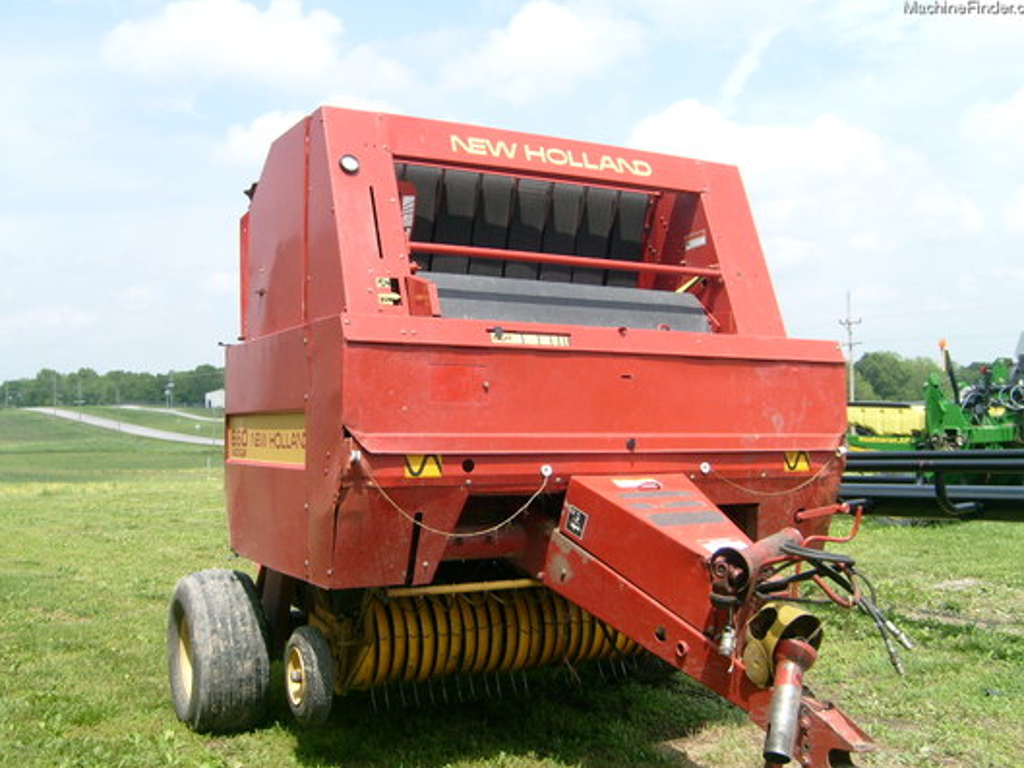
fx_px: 1065
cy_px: 385
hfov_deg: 51.3
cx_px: 521
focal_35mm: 36
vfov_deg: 39.7
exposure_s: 1/180
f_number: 7.1
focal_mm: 5.8
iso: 80
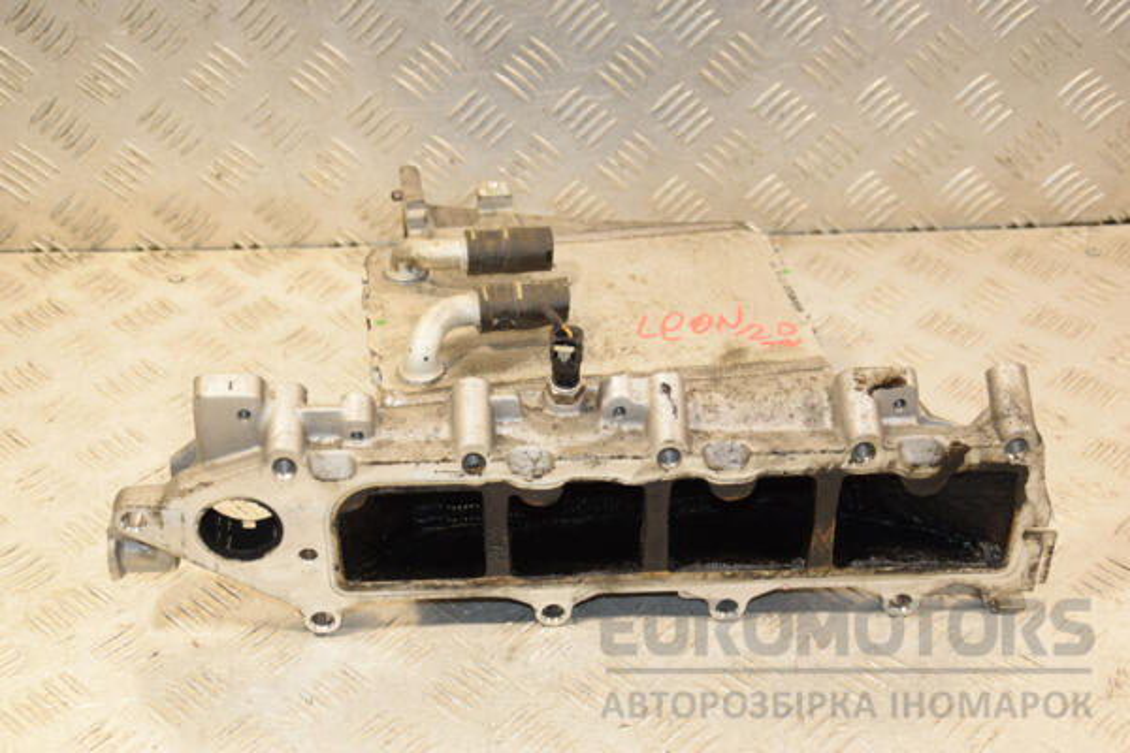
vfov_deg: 23.8
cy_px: 376
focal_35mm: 57
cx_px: 565
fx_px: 1789
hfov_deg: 35.1
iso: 800
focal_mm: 38
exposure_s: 1/200
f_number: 5.6
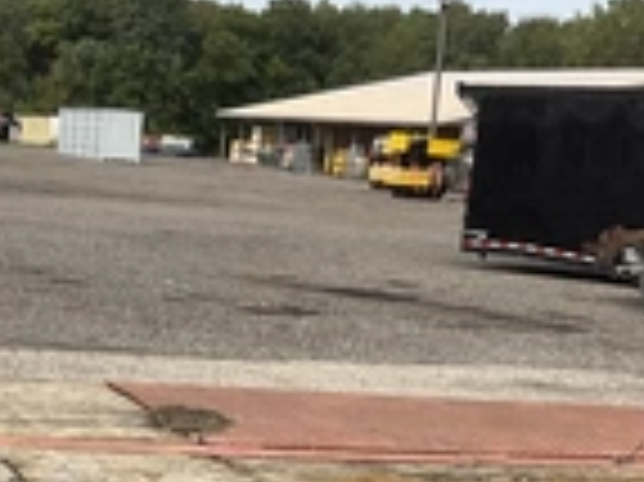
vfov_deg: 17.1
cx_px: 131
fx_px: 1506
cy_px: 635
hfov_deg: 23.8
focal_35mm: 81
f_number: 1.8
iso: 25
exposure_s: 1/1412
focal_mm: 3
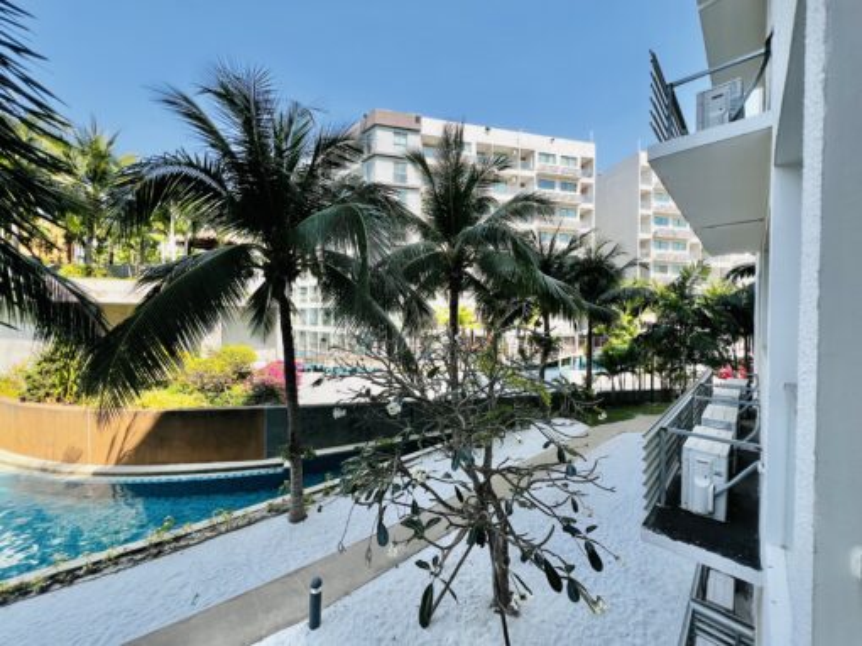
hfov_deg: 106.2
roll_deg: +2.6
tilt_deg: -1.7
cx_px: 431
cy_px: 323
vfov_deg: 89.9
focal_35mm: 13
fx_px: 324
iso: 32
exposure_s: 1/419
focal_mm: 1.57
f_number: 1.8
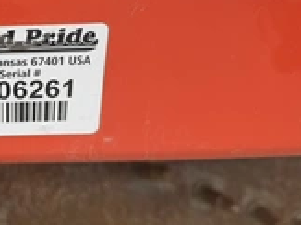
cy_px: 30
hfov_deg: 30.0
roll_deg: +0.4
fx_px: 513
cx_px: -13
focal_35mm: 59
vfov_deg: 24.2
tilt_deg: -31.0
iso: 80
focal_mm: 6.76
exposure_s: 1/473
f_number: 1.78
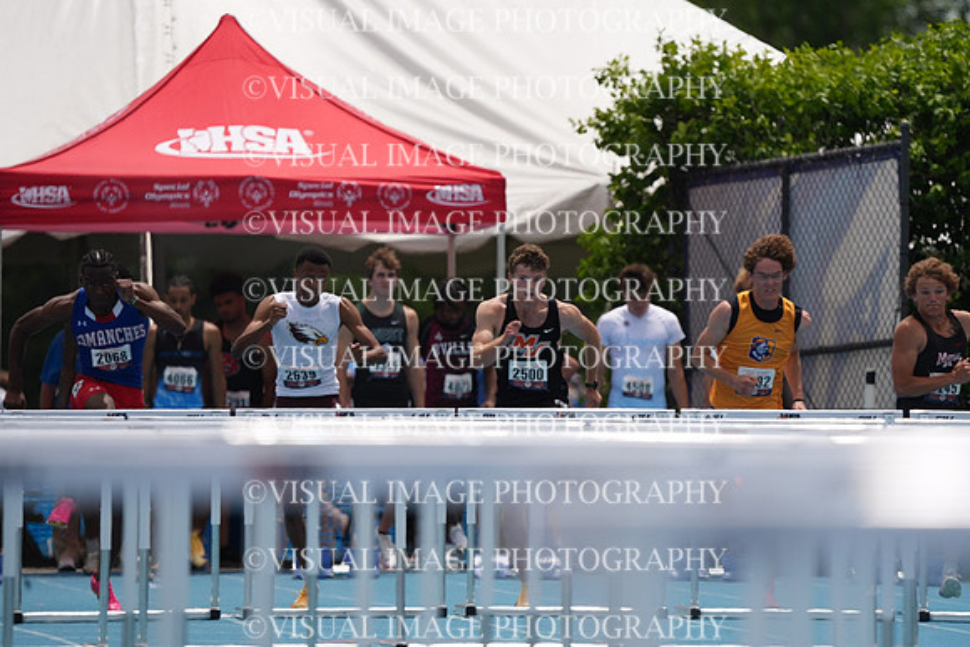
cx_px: 485
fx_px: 16170
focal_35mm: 600
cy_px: 324
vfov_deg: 2.3
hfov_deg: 3.4
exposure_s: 1/4000
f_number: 6.3
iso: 500
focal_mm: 600
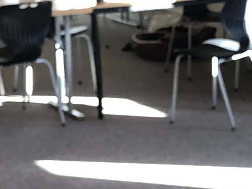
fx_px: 1281
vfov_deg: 8.4
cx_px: 236
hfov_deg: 11.1
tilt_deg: -7.8
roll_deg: +1.1
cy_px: 31
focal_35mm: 176
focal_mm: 3.99
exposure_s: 1/25
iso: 32
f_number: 1.8
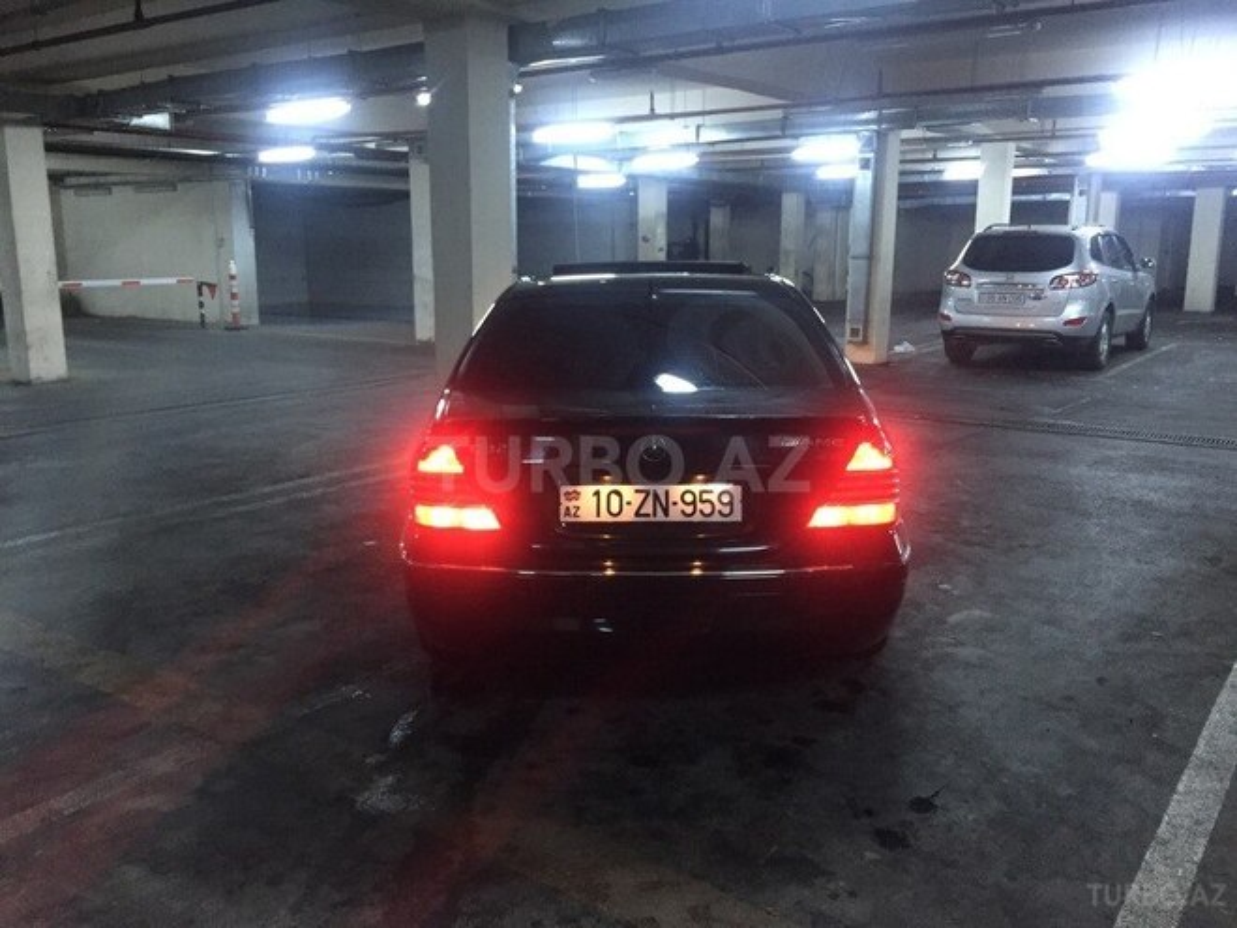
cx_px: 618
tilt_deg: -11.3
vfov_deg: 48.2
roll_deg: +1.0
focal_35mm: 29
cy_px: 464
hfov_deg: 61.7
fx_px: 1036
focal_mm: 4.15
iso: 250
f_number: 2.2
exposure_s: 1/20
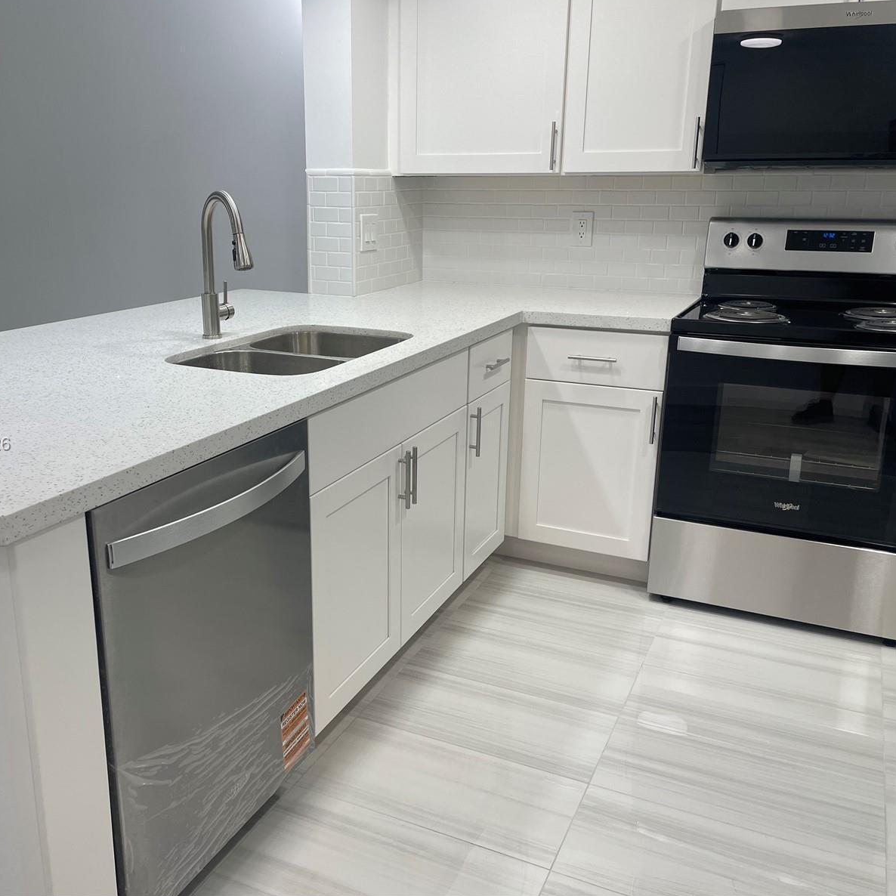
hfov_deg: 52.3
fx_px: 908
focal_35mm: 31
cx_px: 379
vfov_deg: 52.5
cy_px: 445
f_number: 1.6
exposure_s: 1/120
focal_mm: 4.2
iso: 50
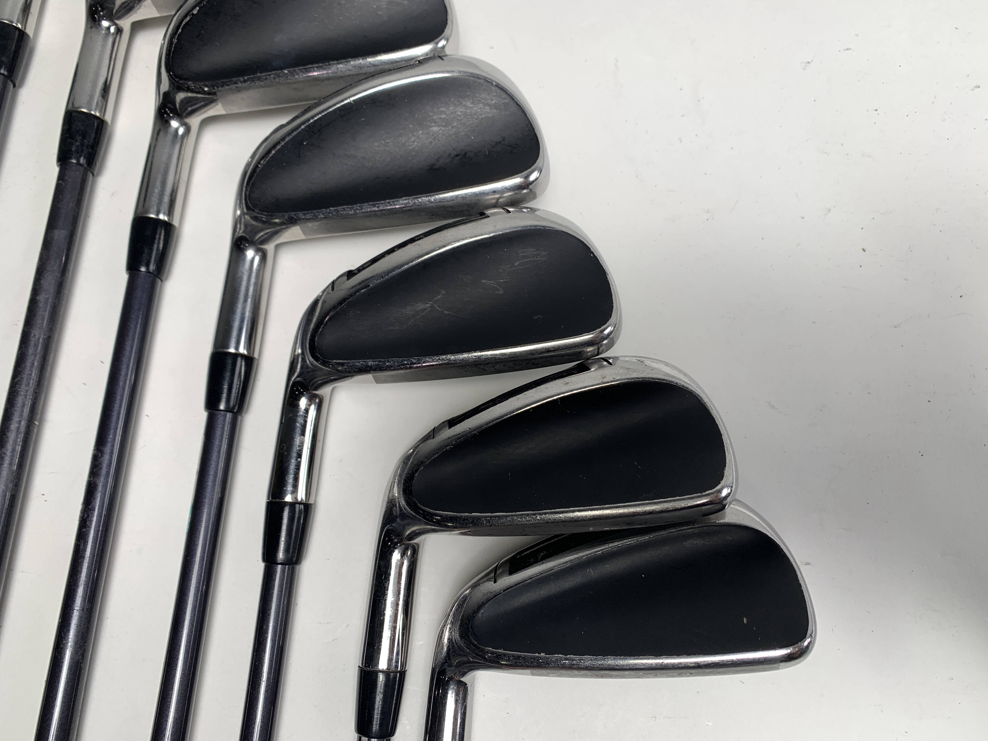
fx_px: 742
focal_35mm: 26
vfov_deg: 53.1
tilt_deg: -77.4
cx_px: 494
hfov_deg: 67.3
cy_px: 370
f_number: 1.8
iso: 25
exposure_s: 1/202
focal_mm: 4.25
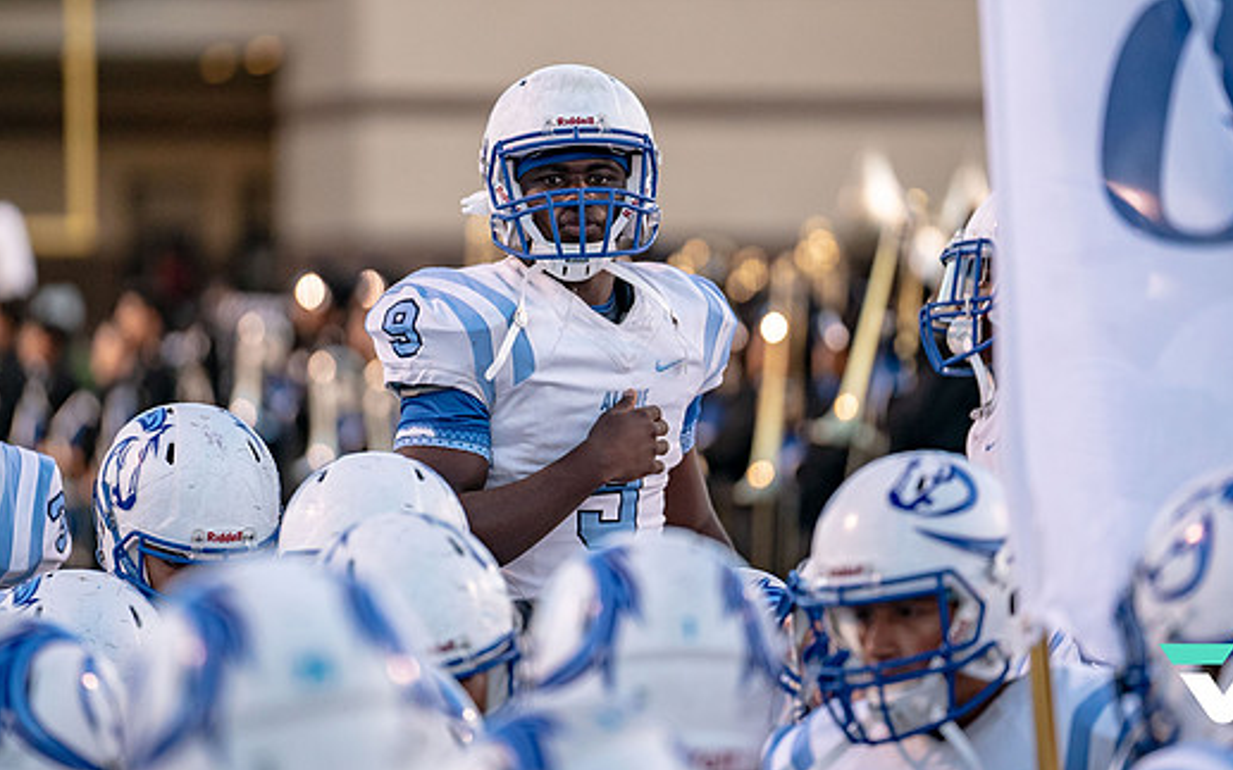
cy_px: 344
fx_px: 8433
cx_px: 578
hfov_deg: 8.4
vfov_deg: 5.2
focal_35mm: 251
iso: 2000
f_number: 2.8
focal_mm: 198
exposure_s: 1/1500
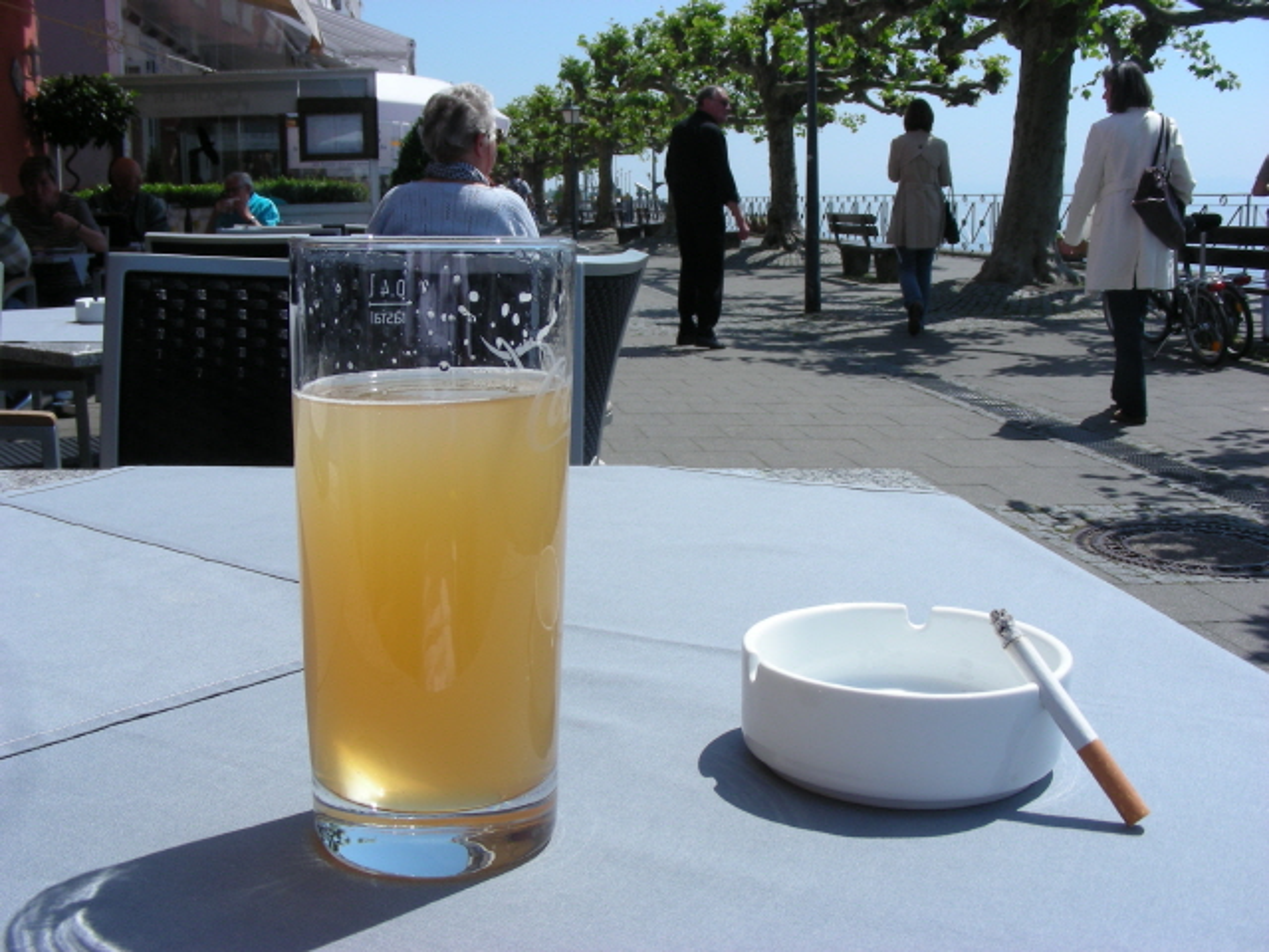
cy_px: 476
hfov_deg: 49.0
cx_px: 634
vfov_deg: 37.7
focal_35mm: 38
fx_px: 1393
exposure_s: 1/330
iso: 50
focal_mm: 6.3
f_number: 5.6
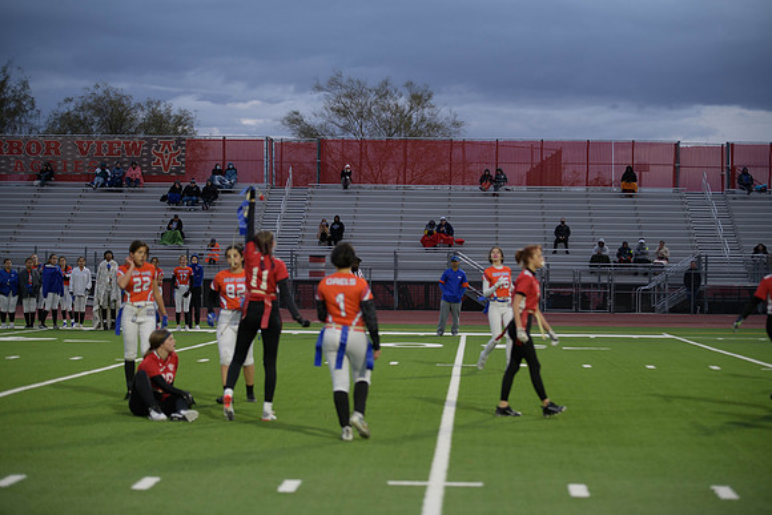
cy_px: 258
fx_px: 2102
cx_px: 386
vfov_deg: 14.0
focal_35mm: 98
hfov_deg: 20.8
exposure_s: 1/200
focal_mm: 98
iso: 360
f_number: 2.8
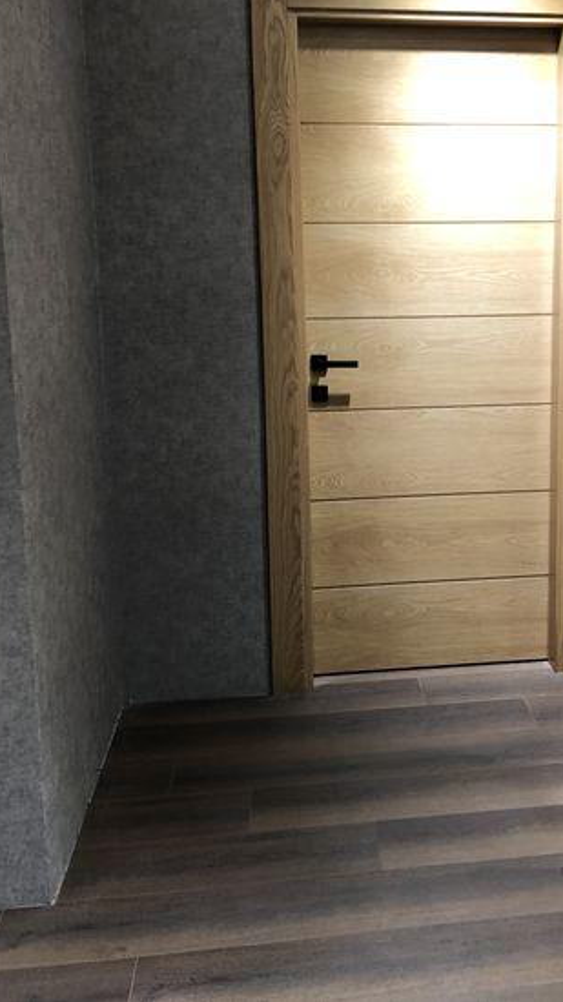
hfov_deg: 31.3
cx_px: 435
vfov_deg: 53.6
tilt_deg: -10.2
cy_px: 396
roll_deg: +0.3
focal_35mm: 37
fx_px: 983
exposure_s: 1/17
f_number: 1.8
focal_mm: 4
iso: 40
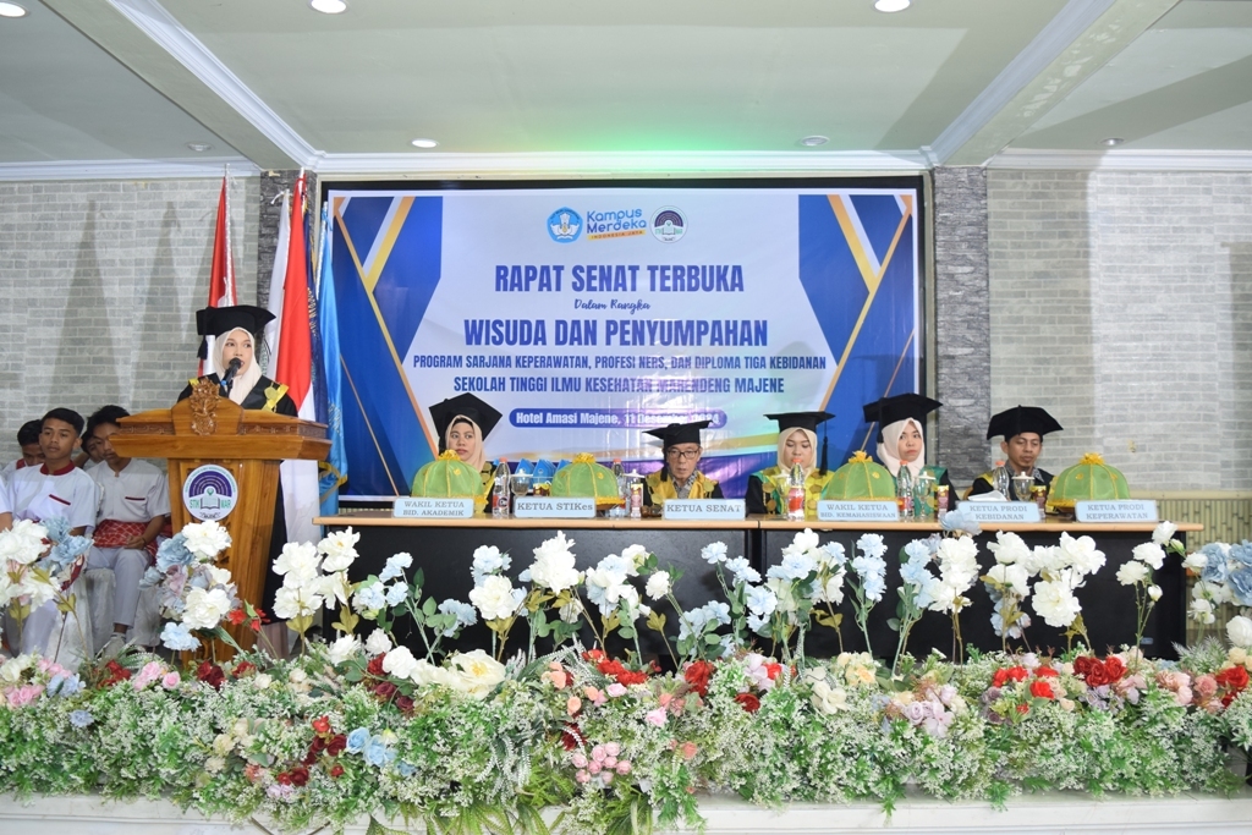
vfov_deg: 41.7
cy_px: 418
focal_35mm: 32
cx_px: 626
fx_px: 1096
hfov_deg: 59.5
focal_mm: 21
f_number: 5
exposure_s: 1/80
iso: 500
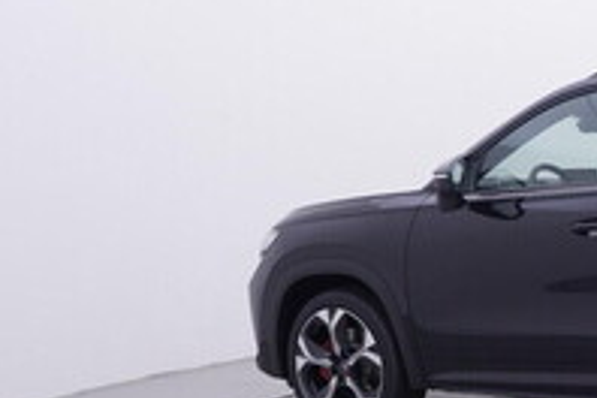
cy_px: 294
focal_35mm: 62
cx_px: 707
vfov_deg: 21.6
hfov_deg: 28.3
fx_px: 1034
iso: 200
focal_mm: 15
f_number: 5
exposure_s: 1/80
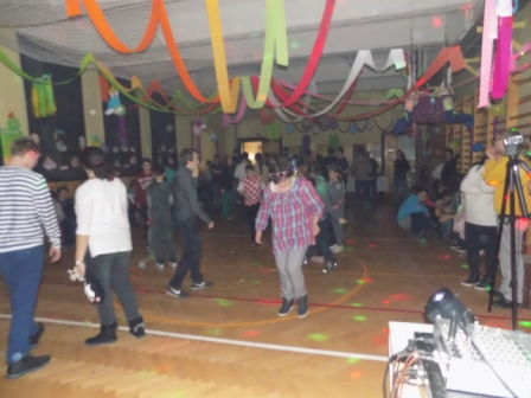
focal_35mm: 23
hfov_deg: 73.9
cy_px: 199
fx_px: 353
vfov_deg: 58.9
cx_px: 266
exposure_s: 1/30
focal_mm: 4
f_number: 3.1
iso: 640
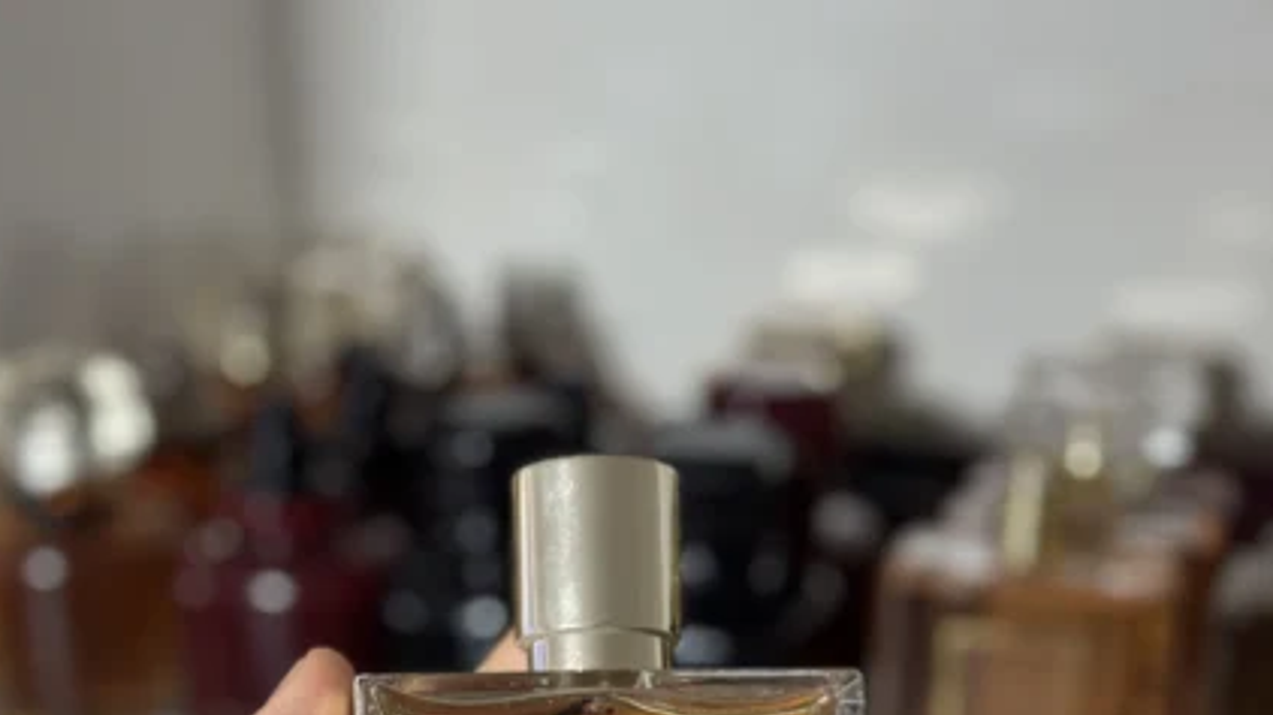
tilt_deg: -24.4
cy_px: 861
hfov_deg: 29.8
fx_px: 2396
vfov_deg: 16.3
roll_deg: -0.5
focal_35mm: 71
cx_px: 627
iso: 160
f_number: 1.78
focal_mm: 6.76
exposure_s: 1/50
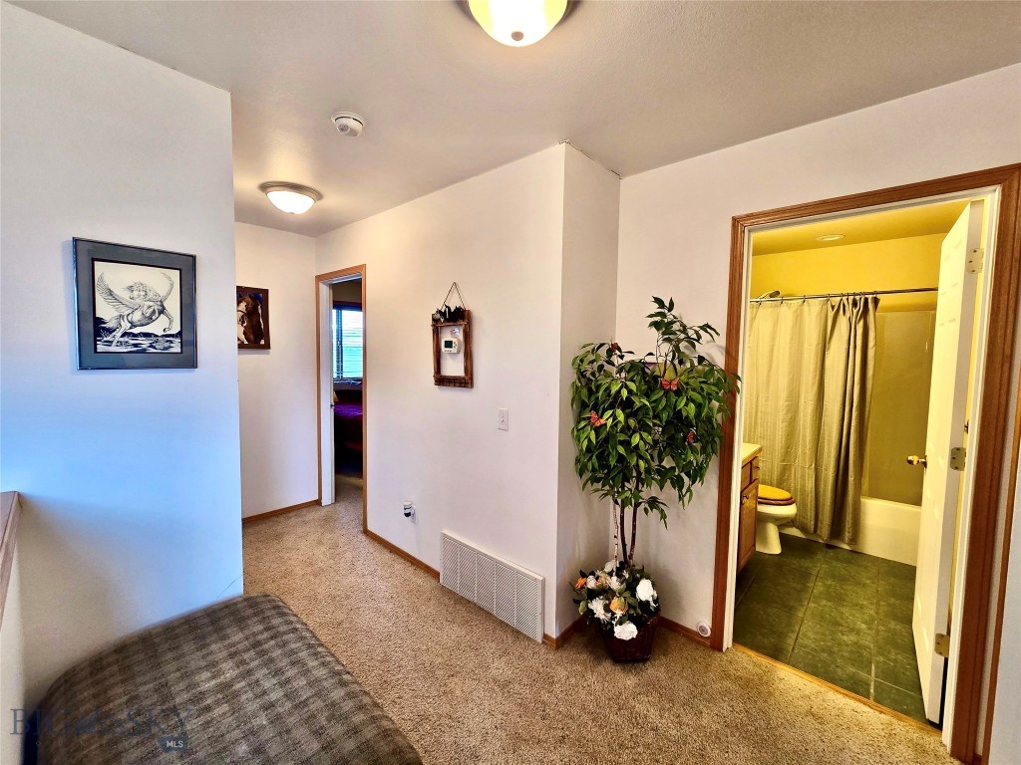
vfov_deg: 89.9
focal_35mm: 13
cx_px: 510
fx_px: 383
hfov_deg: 106.2
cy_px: 382
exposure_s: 1/60
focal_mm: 2.2
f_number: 2.2
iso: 125
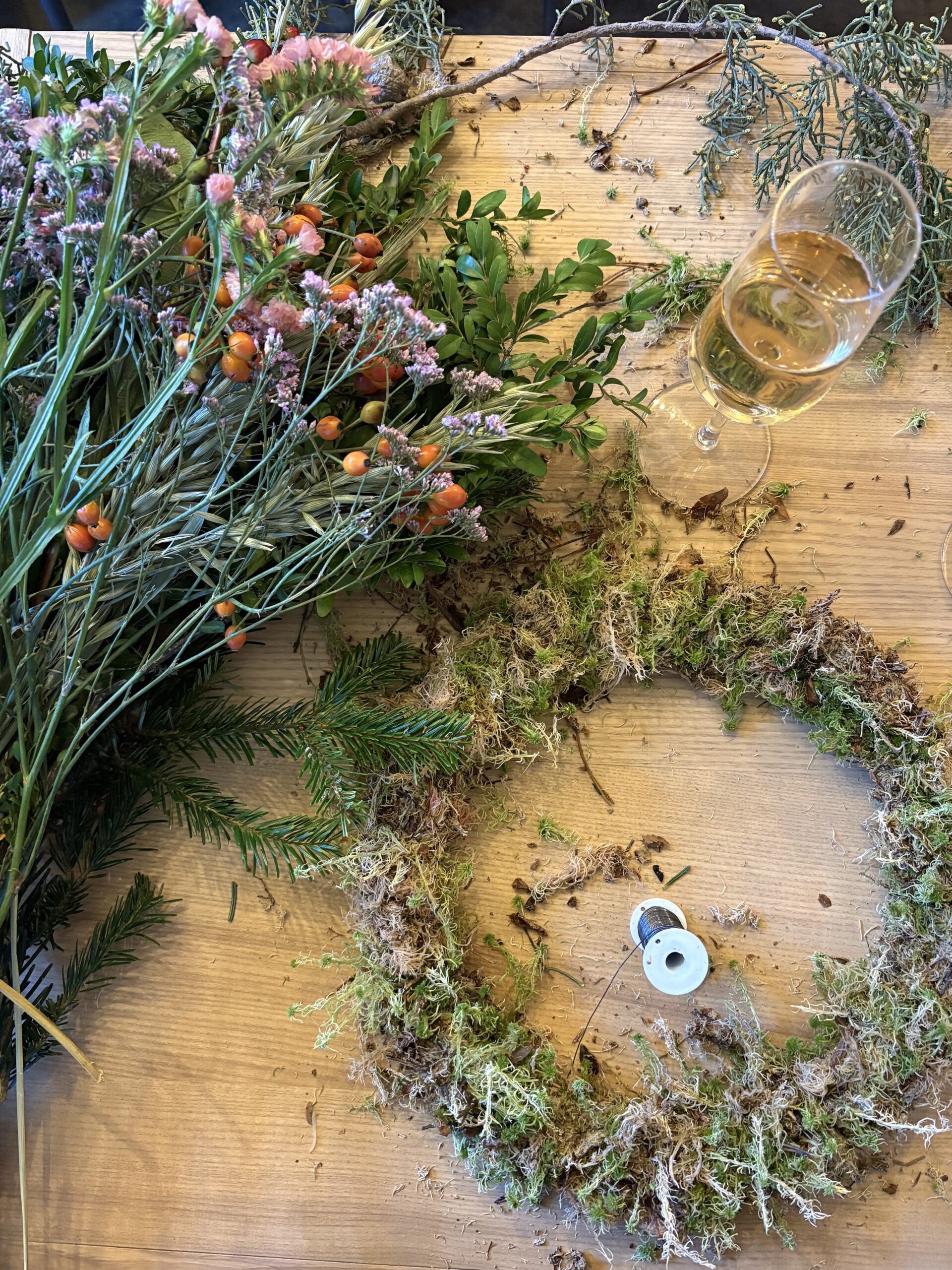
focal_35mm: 26
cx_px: 476
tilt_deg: -83.6
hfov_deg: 53.1
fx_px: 953
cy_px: 635
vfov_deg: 67.3
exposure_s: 1/33
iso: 640
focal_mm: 5.96
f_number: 1.6
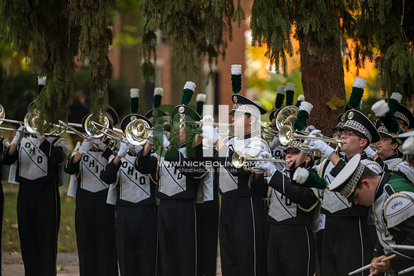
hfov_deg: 10.3
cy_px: 138
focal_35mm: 200
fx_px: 2299
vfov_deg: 6.9
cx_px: 207
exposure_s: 1/500
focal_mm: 200
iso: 160
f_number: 2.8
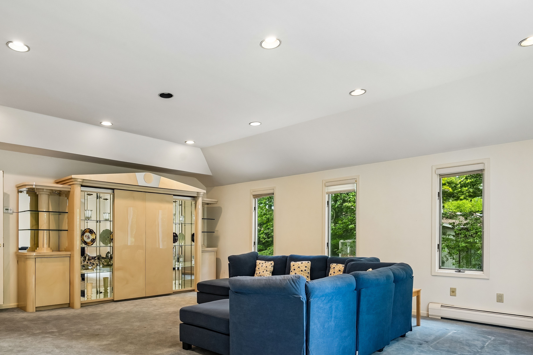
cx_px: 213
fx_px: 341
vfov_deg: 53.8
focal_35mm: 23
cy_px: 242
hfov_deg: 75.2
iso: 400
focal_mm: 16
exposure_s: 1/6
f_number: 8
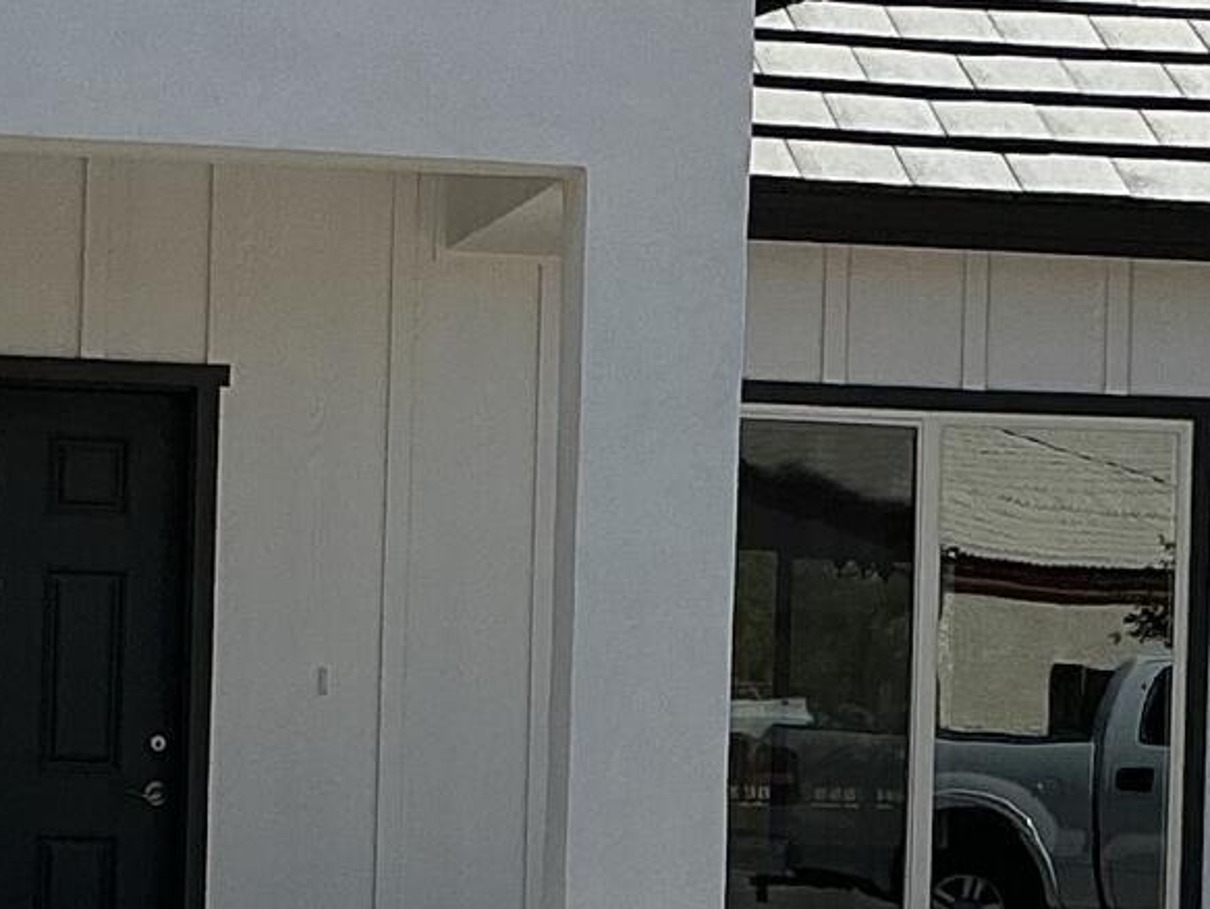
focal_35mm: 144
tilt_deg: +0.8
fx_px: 5037
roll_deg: -1.1
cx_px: 714
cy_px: 689
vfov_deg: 10.3
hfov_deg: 13.7
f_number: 1.8
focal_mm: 3
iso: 25
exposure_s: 1/2801
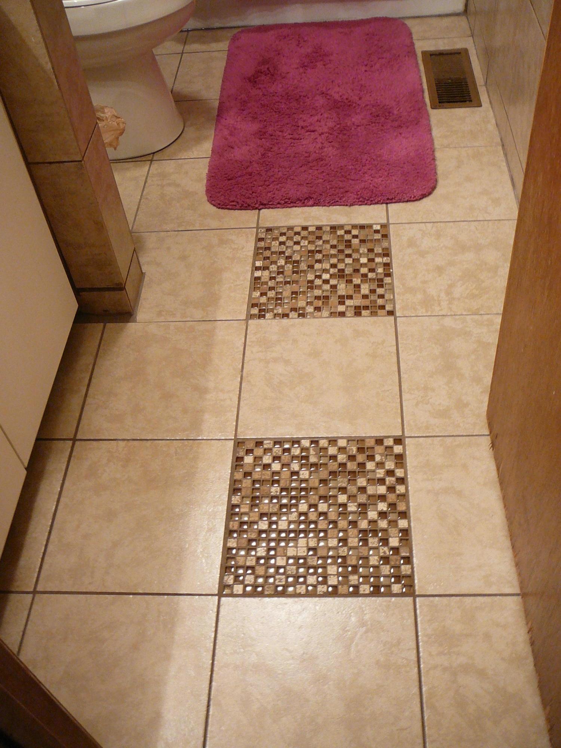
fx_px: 756
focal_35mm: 35
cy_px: 374
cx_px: 280
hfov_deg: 40.7
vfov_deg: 52.6
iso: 200
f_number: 2.8
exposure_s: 1/8
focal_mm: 5.2
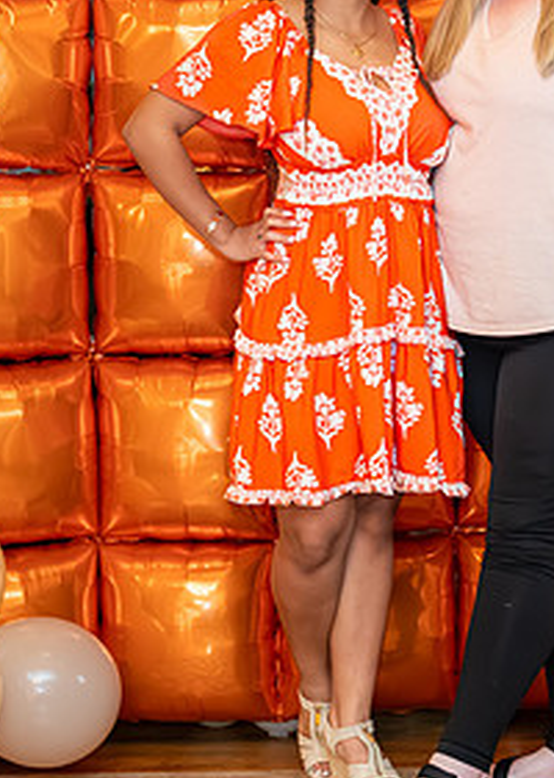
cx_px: 496
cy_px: 267
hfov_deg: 10.2
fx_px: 3091
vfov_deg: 14.3
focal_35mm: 140
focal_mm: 50
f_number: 1.2
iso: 1000
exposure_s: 1/400
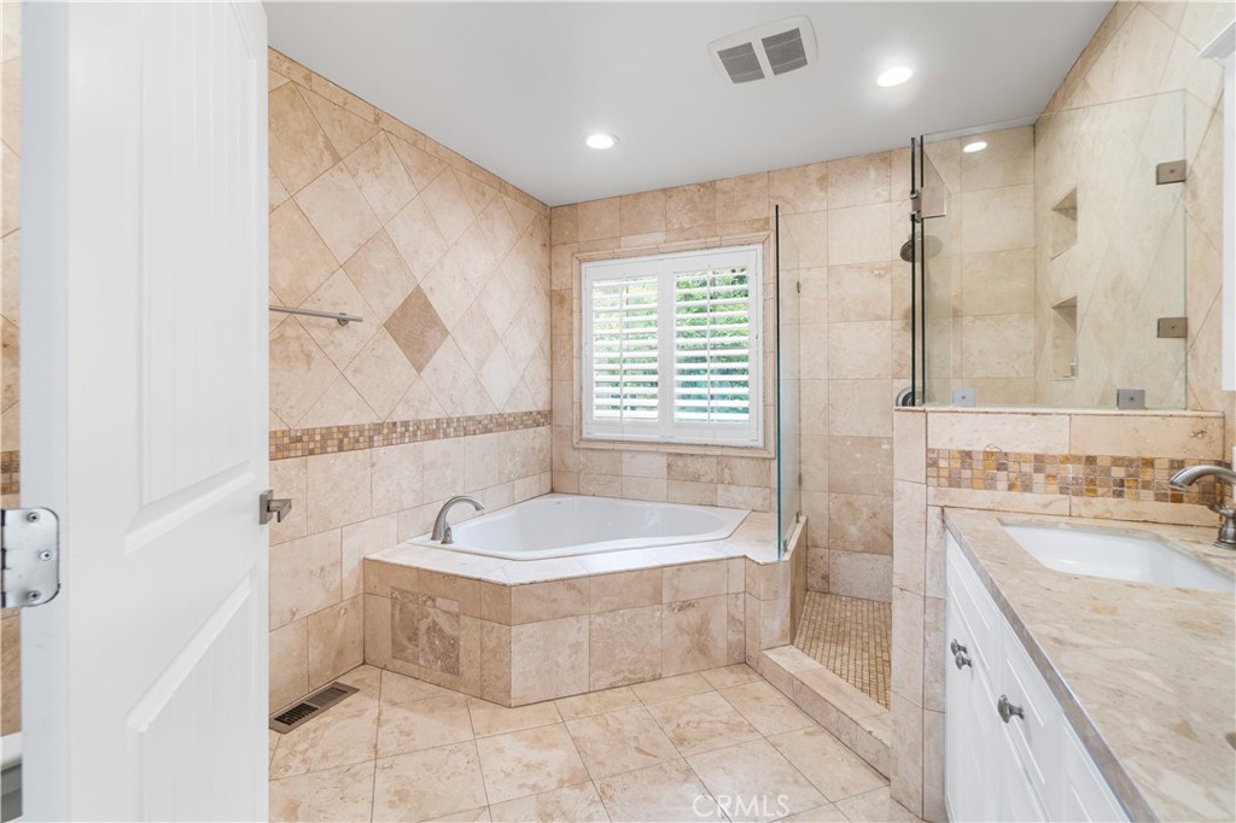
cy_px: 412
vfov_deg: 77.3
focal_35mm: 15
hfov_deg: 100.4
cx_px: 618
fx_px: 515
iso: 320
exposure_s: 1/13
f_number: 7.1
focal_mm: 10
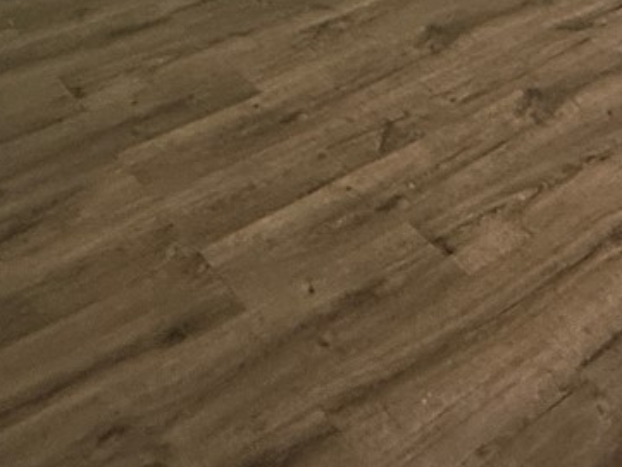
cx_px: 650
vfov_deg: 17.6
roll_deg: -1.3
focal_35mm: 62
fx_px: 1114
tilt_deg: -4.5
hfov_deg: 28.8
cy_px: -443
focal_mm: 2.22
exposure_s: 1/60
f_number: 2.2
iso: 320
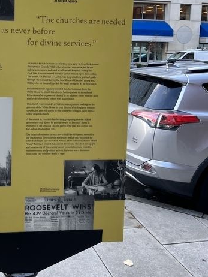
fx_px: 360
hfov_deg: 31.2
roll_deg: -3.5
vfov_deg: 41.2
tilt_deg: -6.4
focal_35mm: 45
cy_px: 81
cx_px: 34
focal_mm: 5.1
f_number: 1.6
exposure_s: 1/122
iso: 40
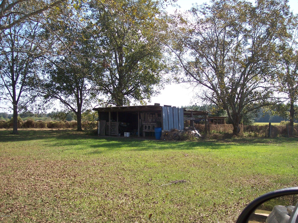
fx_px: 336
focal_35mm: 39
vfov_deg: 36.8
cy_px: 112
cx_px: 149
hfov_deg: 47.9
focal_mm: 8
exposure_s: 1/500
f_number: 3.4
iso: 100
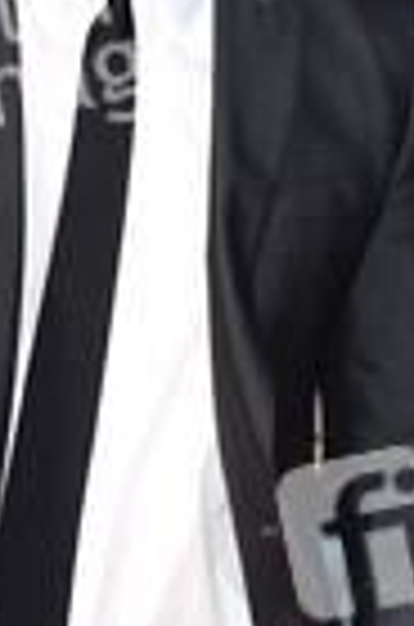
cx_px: 101
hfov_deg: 2.3
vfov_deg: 3.5
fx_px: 10131
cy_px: 288
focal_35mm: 584
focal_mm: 135
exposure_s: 1/200
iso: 320
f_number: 4
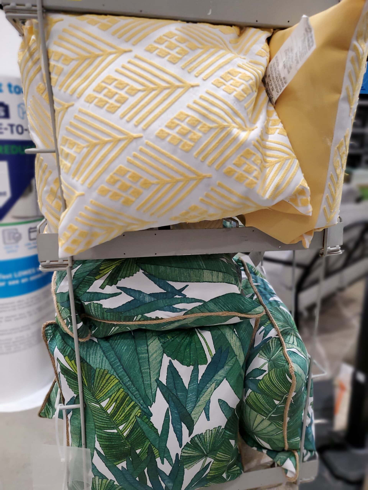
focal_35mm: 26
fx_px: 369
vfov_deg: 67.3
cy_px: 245
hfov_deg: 53.1
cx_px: 184
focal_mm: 4.3
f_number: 1.5
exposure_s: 1/120
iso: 200
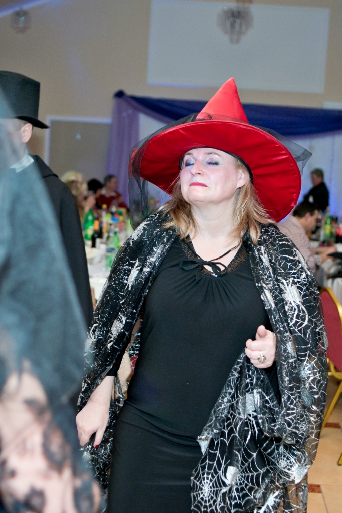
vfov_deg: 54.4
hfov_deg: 37.9
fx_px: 499
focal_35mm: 35
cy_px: 256
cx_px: 171
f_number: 2.8
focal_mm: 35
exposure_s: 1/400
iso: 400
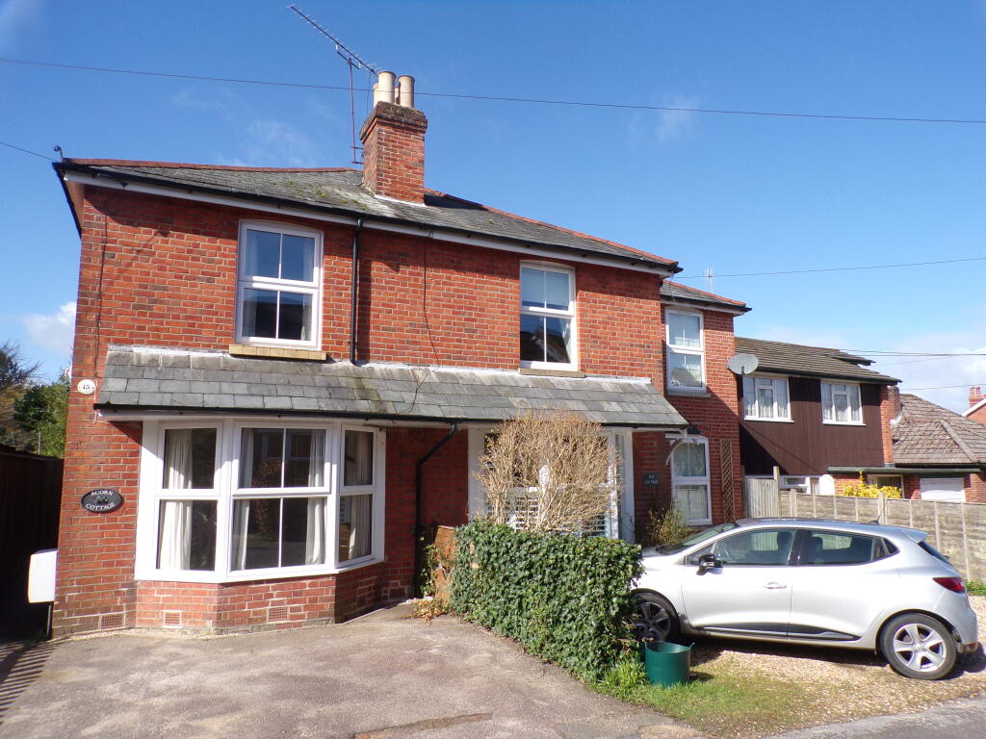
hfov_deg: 71.6
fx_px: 684
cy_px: 370
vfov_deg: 56.8
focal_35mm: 24
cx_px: 493
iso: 80
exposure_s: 1/240
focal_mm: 4.3
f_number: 5.8
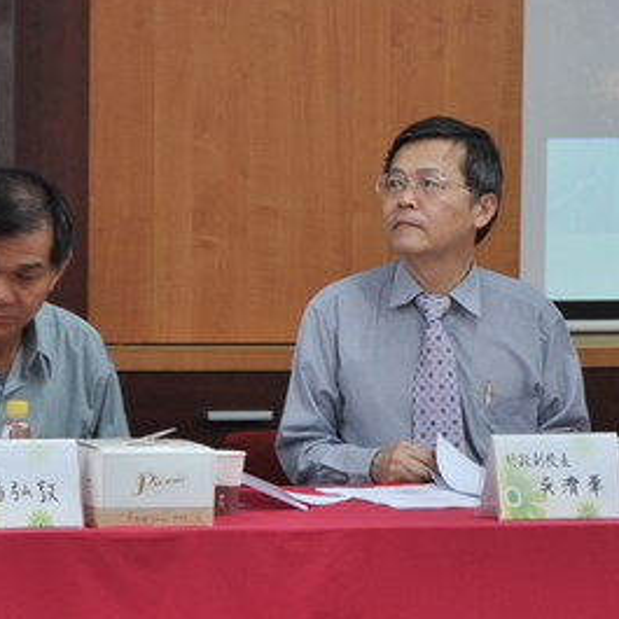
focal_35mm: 320
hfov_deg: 5.5
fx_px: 6476
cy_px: 363
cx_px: 619
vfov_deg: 5.5
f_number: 5.6
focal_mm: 95
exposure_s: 1/60
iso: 400
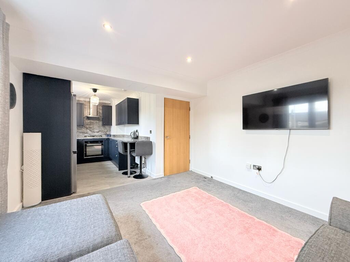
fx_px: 142
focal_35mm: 14
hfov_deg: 102.1
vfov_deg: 85.7
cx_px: 175
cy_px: 131
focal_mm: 2.22
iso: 320
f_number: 2.2
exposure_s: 1/75
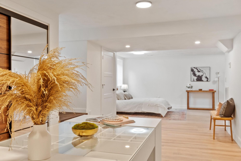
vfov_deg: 40.0
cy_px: 80
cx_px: 120
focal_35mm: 33
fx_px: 221
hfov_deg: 57.2
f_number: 8
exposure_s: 1/2
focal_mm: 22
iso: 320
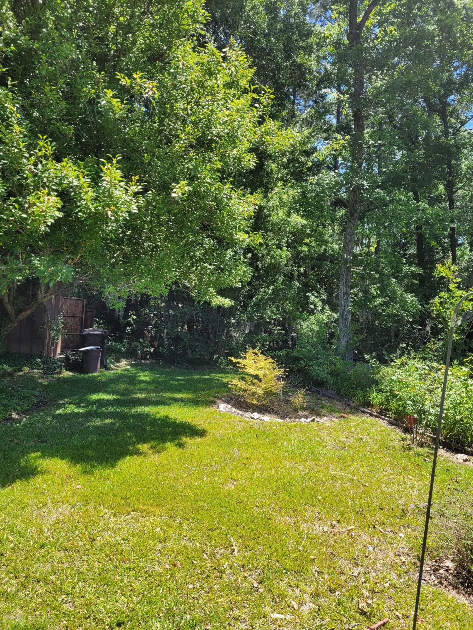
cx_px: 236
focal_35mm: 26
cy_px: 315
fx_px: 474
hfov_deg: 53.1
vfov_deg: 67.3
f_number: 1.8
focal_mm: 5.4
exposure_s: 1/854
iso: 40
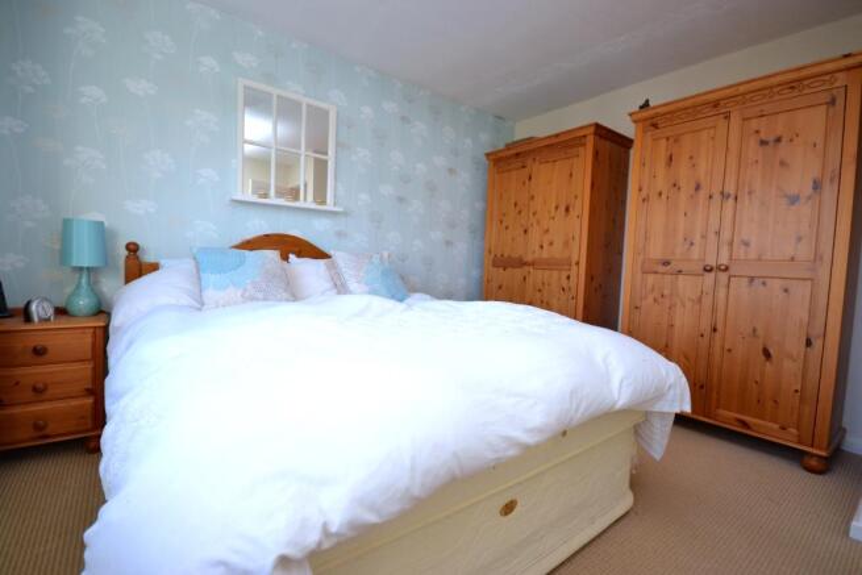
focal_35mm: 15
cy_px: 288
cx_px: 431
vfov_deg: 77.4
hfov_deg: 100.4
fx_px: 359
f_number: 4
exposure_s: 1/60
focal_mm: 10
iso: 400
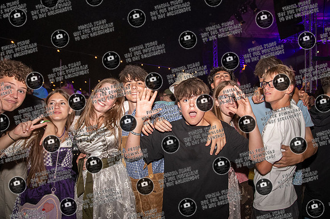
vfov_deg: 51.2
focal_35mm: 25
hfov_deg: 71.5
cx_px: 165
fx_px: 229
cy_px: 110
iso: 1000
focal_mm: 17
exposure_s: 1/640
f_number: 3.5
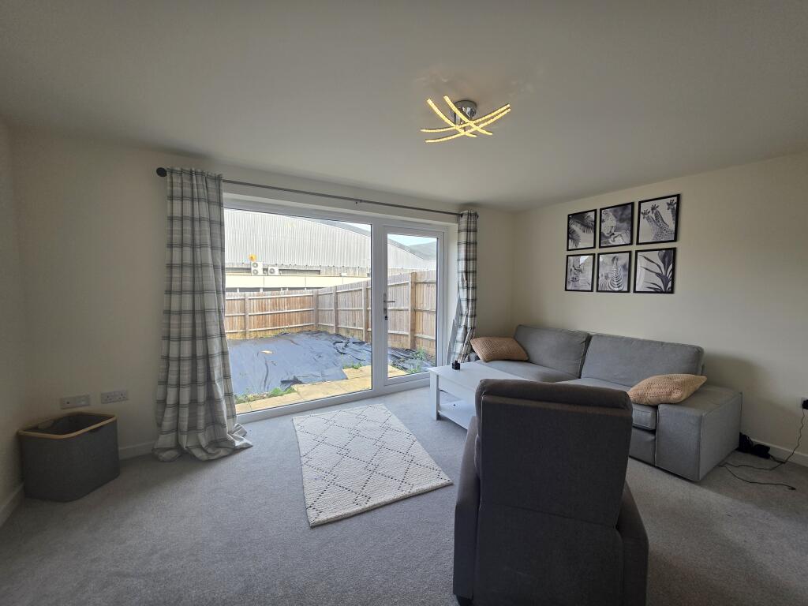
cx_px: 404
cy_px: 303
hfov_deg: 106.2
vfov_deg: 89.9
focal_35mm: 13
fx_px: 303
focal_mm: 2.2
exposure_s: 1/359
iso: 64
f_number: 1.9
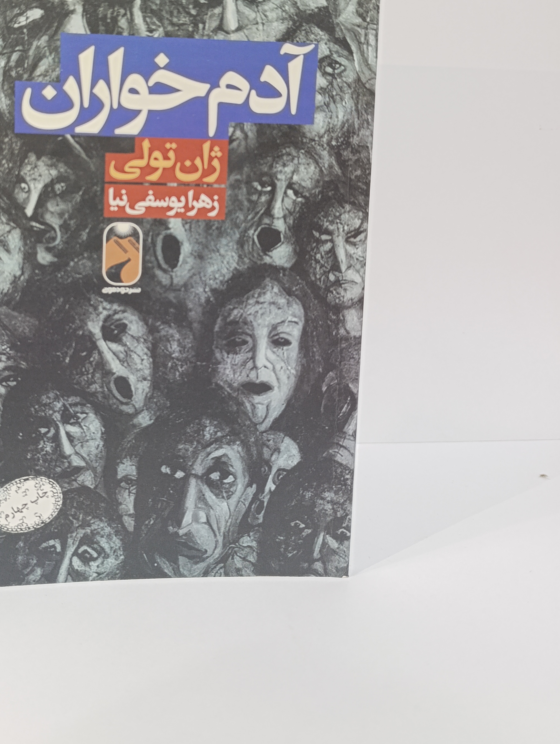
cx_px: 139
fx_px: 753
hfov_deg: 39.7
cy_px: 227
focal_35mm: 35
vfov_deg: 51.2
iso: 1000
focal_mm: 6.14
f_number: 1.6
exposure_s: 1/100
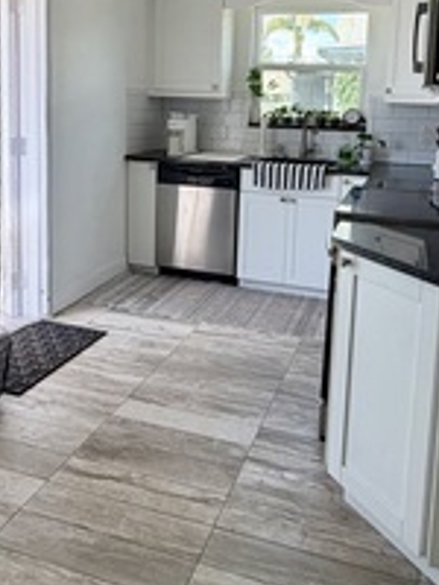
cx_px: 218
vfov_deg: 51.2
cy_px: 176
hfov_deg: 40.7
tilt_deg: -6.6
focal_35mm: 35
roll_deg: -2.2
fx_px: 592
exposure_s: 1/133
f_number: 2.2
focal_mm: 2.22
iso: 50
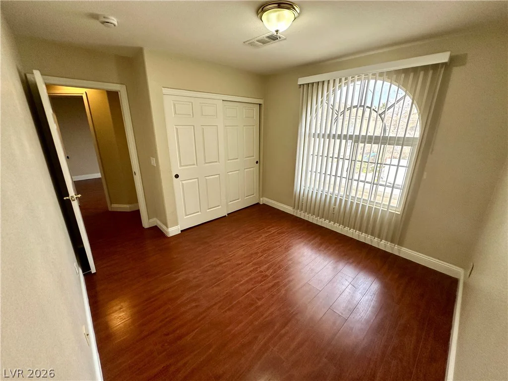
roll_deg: -0.3
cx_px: 254
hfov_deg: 102.1
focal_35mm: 14
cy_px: 190
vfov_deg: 85.7
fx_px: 205
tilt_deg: -18.0
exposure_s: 1/120
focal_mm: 2.22
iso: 160
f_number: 2.2
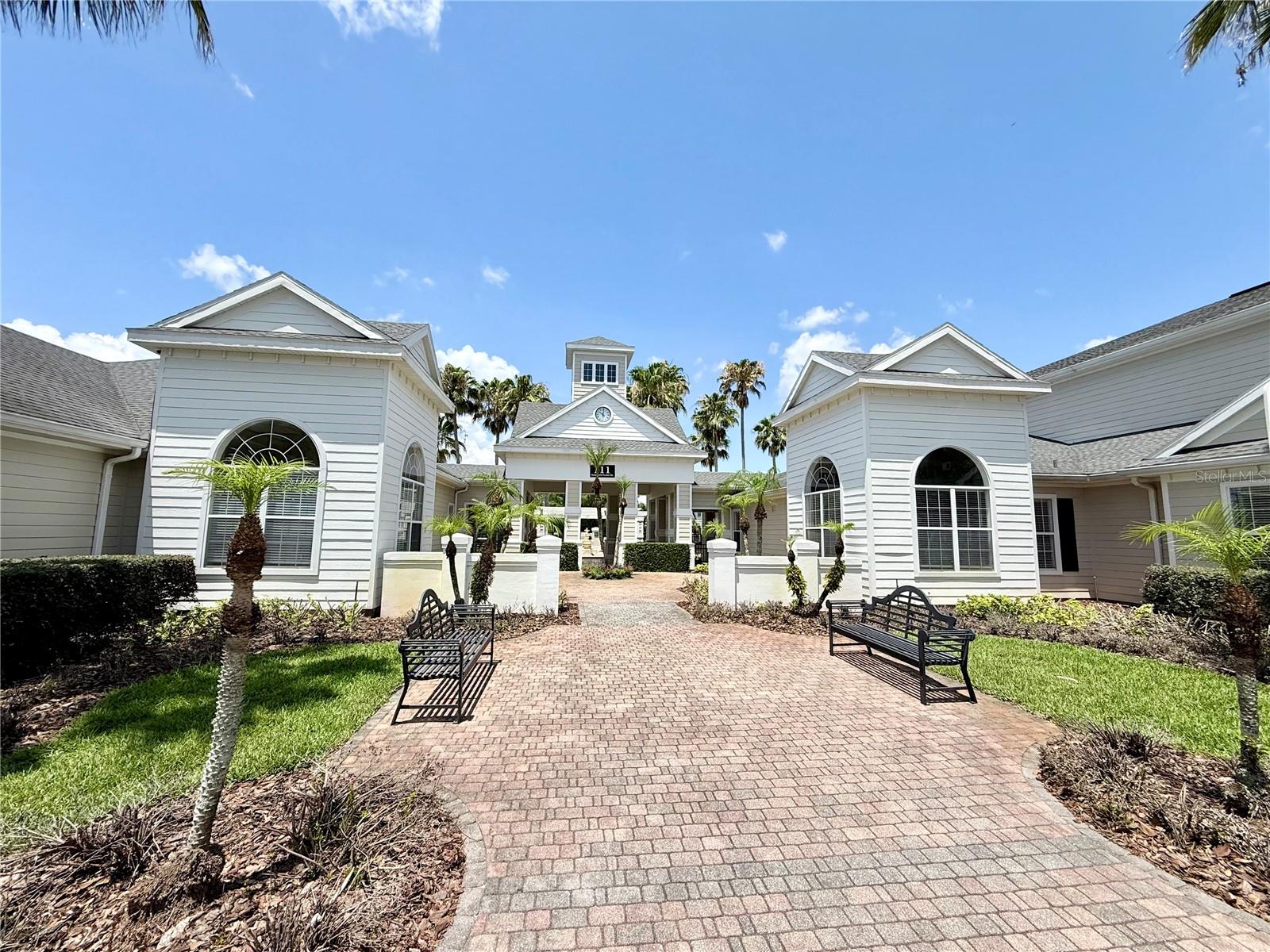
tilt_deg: +6.7
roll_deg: -0.3
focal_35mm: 14
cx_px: 635
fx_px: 514
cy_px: 476
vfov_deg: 85.7
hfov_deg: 102.1
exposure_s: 1/2841
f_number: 2.2
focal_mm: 2.22
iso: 50
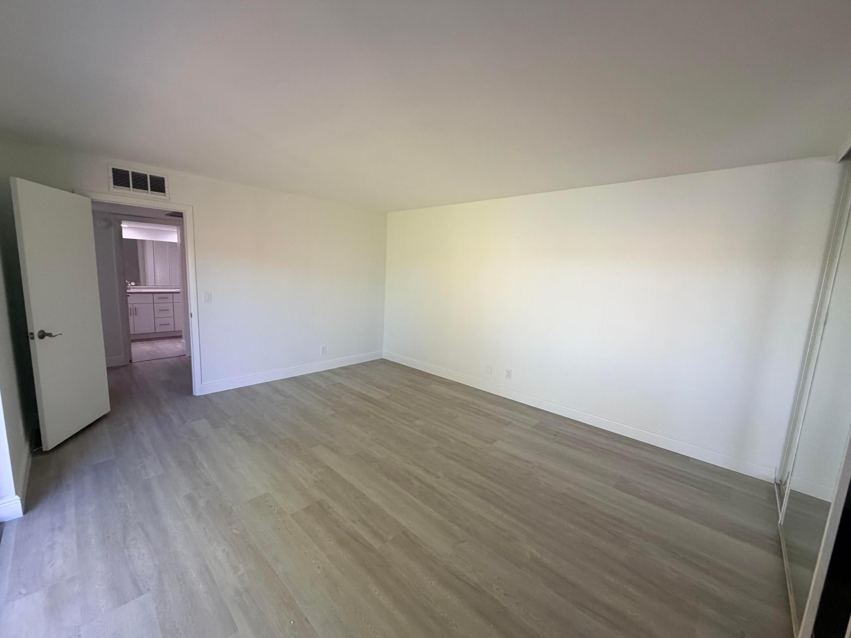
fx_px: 344
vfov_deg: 85.7
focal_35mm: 14
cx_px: 426
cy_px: 319
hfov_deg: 102.1
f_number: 2.2
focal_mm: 2.22
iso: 250
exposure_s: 1/121
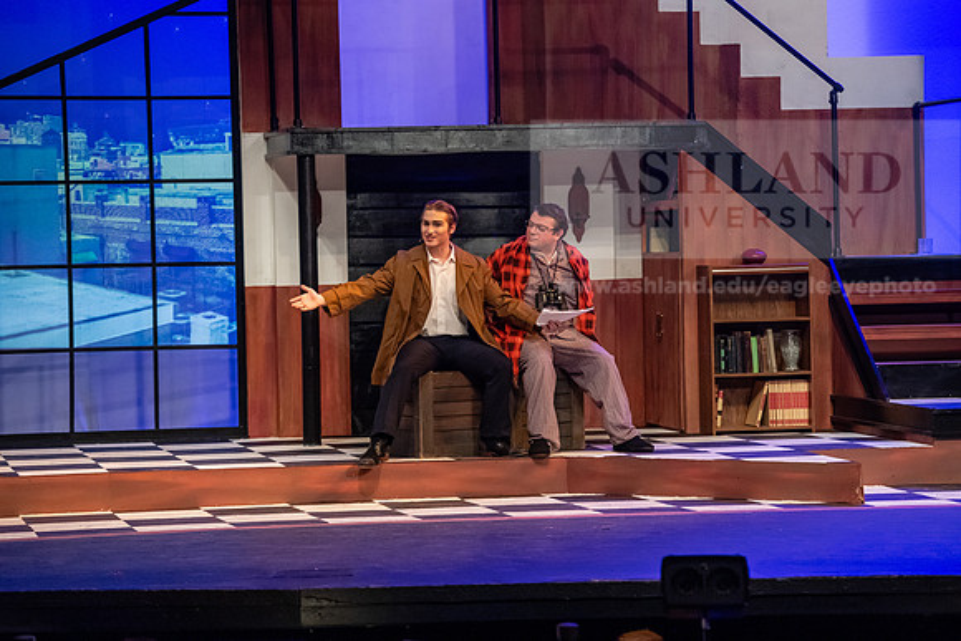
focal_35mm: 122
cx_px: 480
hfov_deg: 16.8
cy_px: 320
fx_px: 3257
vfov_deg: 11.2
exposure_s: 1/200
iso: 4000
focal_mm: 122
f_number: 3.2
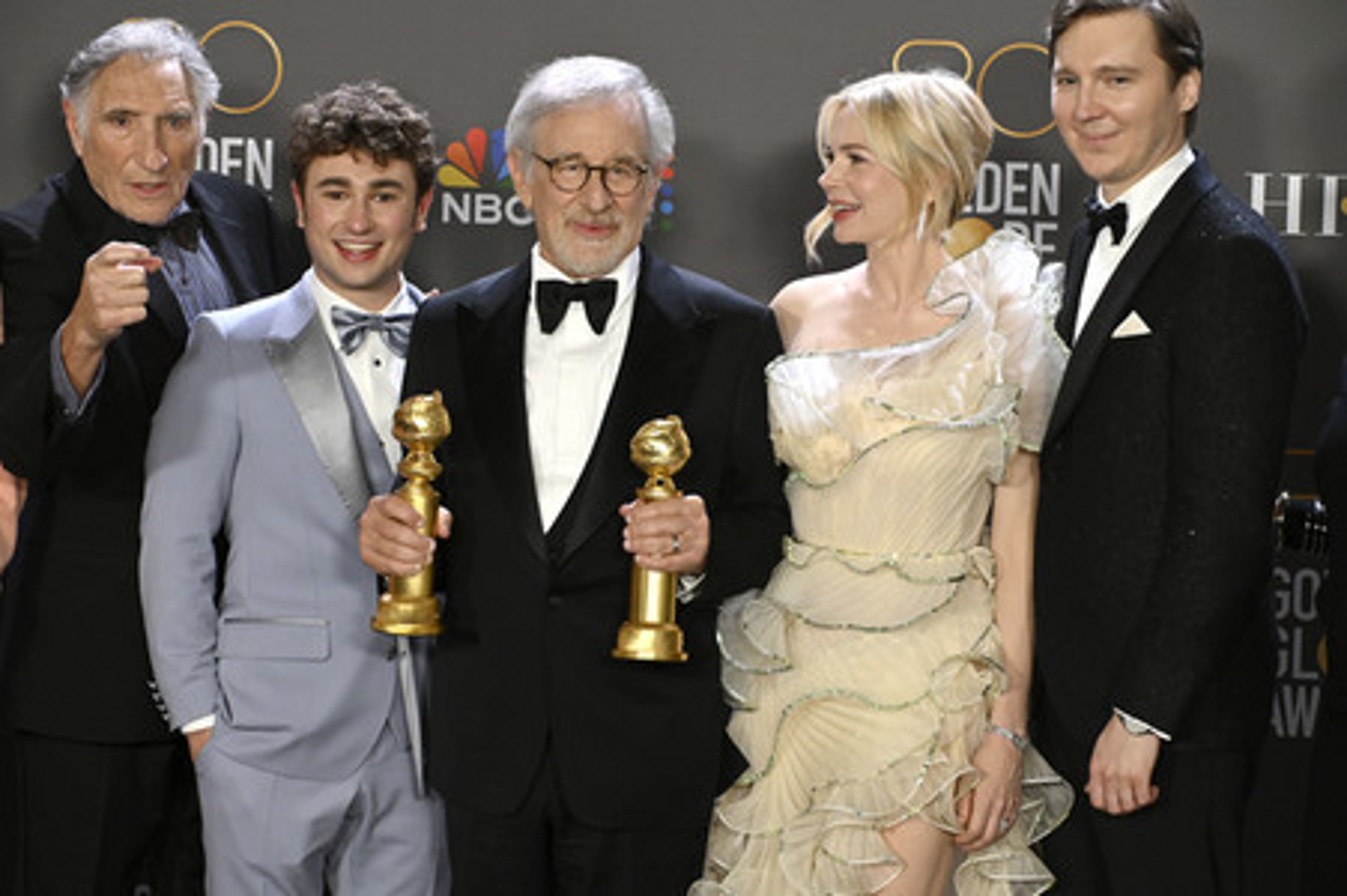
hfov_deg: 18.3
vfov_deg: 12.2
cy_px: 448
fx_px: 4187
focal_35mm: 112
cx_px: 674
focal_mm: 112
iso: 6400
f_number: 8
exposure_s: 1/400
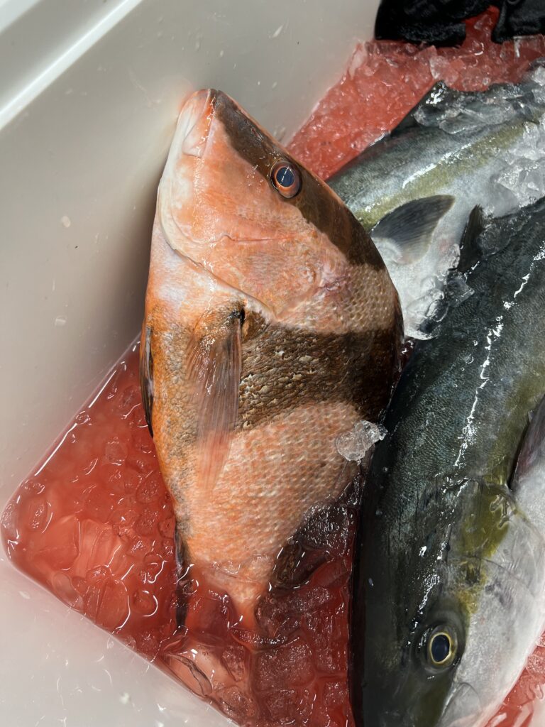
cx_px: 272
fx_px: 546
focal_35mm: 26
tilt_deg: -64.5
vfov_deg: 67.3
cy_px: 364
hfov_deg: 53.1
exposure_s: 1/120
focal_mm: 5.7
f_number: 1.5
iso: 100
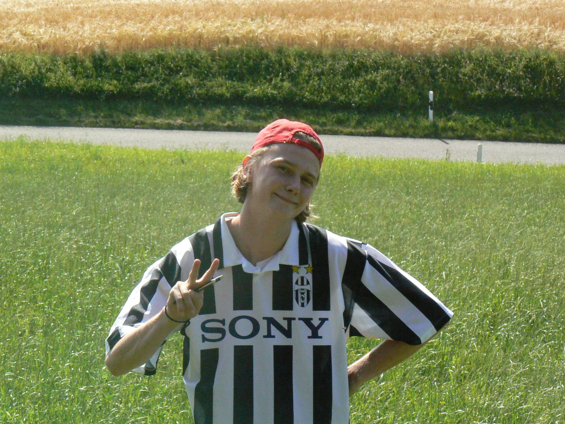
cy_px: 212
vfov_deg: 10.1
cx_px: 282
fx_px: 2399
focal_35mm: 147
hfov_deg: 13.4
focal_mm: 24.6
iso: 400
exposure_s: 1/800
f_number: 8
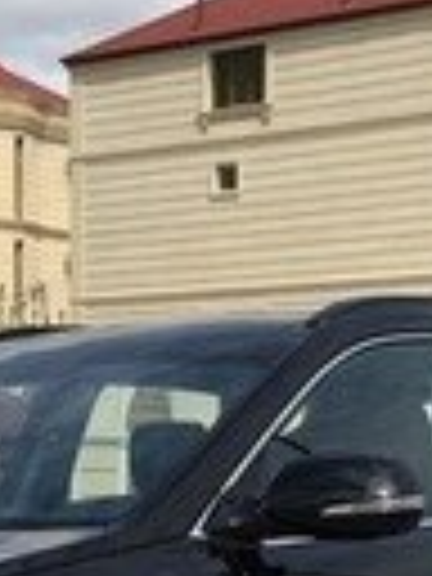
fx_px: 1864
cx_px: 36
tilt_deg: -8.6
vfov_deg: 16.5
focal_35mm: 112
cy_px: 774
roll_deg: -0.4
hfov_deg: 13.1
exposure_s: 1/2024
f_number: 2.2
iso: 25
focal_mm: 4.15
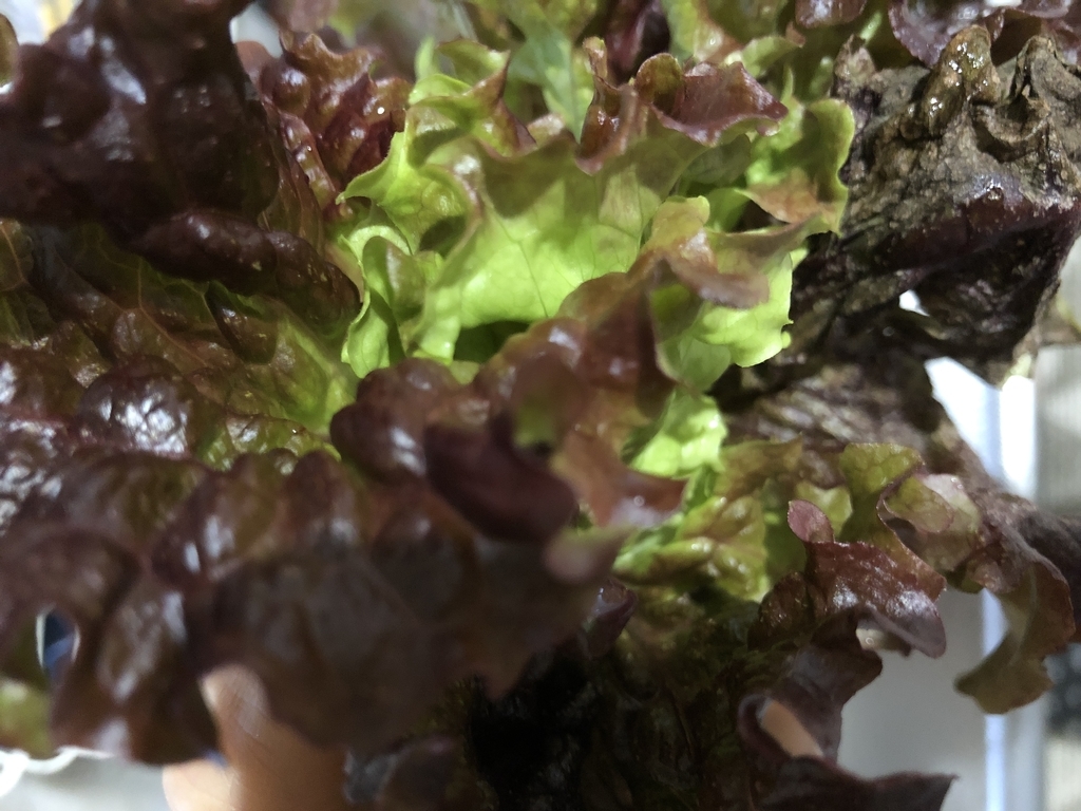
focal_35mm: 28
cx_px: 540
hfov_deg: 63.4
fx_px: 874
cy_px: 406
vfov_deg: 49.7
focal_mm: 3.99
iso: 80
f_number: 1.8
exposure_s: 1/5
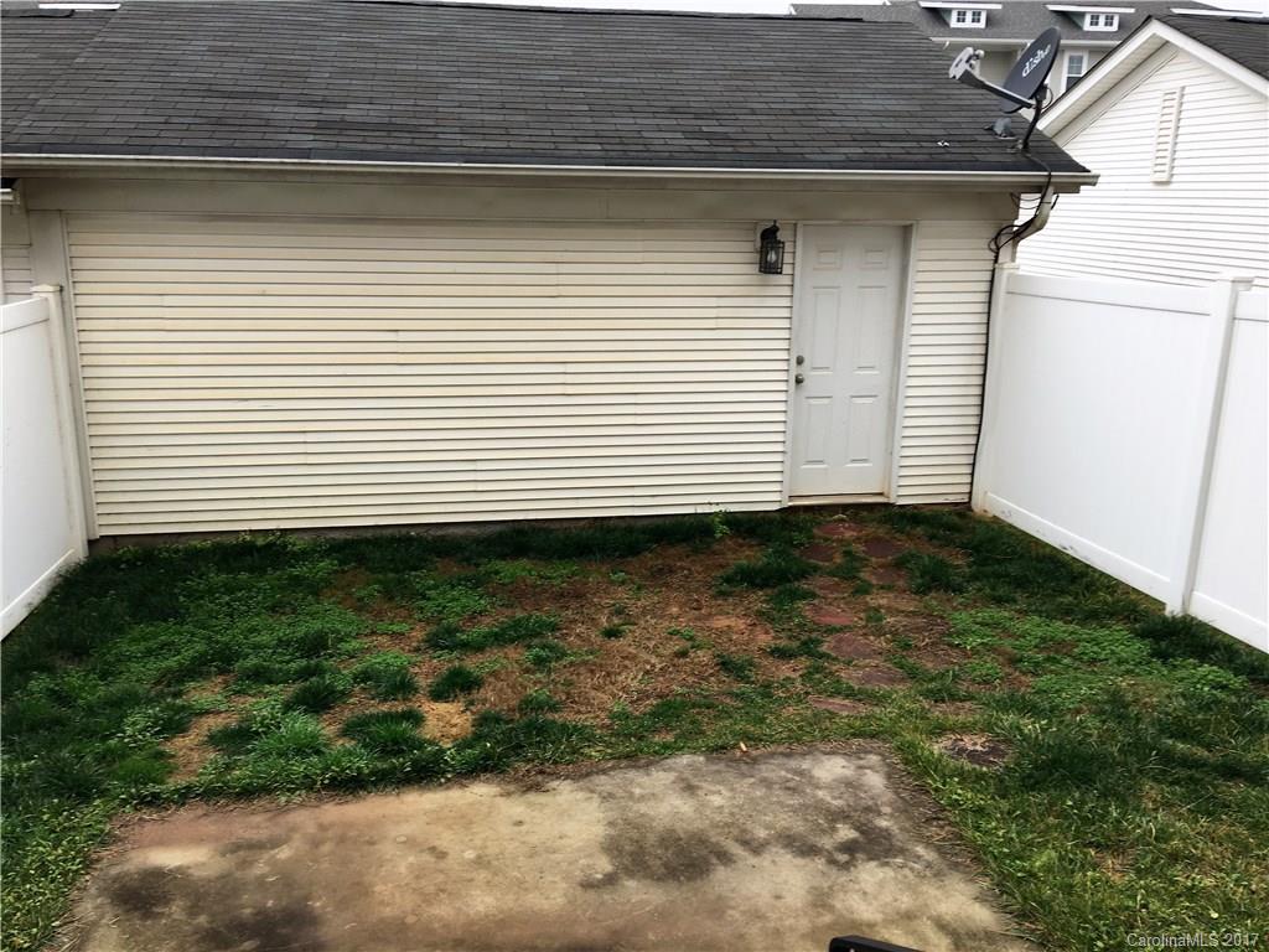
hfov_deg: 61.7
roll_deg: -0.2
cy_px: 476
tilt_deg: -14.2
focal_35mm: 29
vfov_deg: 48.2
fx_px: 1063
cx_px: 634
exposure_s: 1/169
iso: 25
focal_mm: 4.15
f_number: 2.2
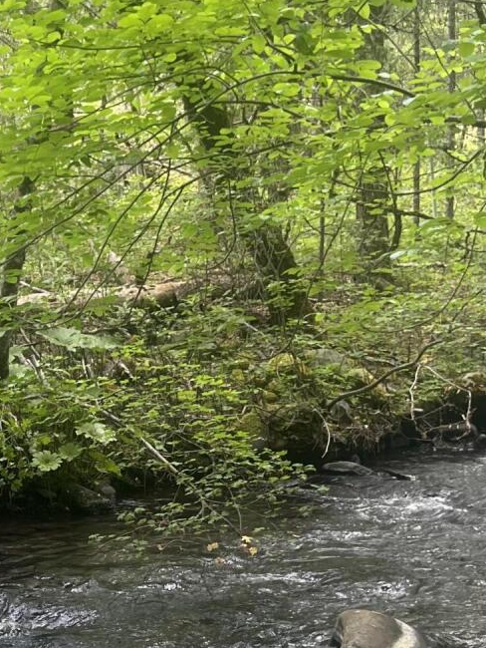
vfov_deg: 24.2
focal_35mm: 80
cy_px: 483
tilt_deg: -7.5
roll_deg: +0.5
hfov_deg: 18.4
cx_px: 182
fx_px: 1497
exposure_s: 1/121
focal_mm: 5.1
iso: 64
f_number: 1.6
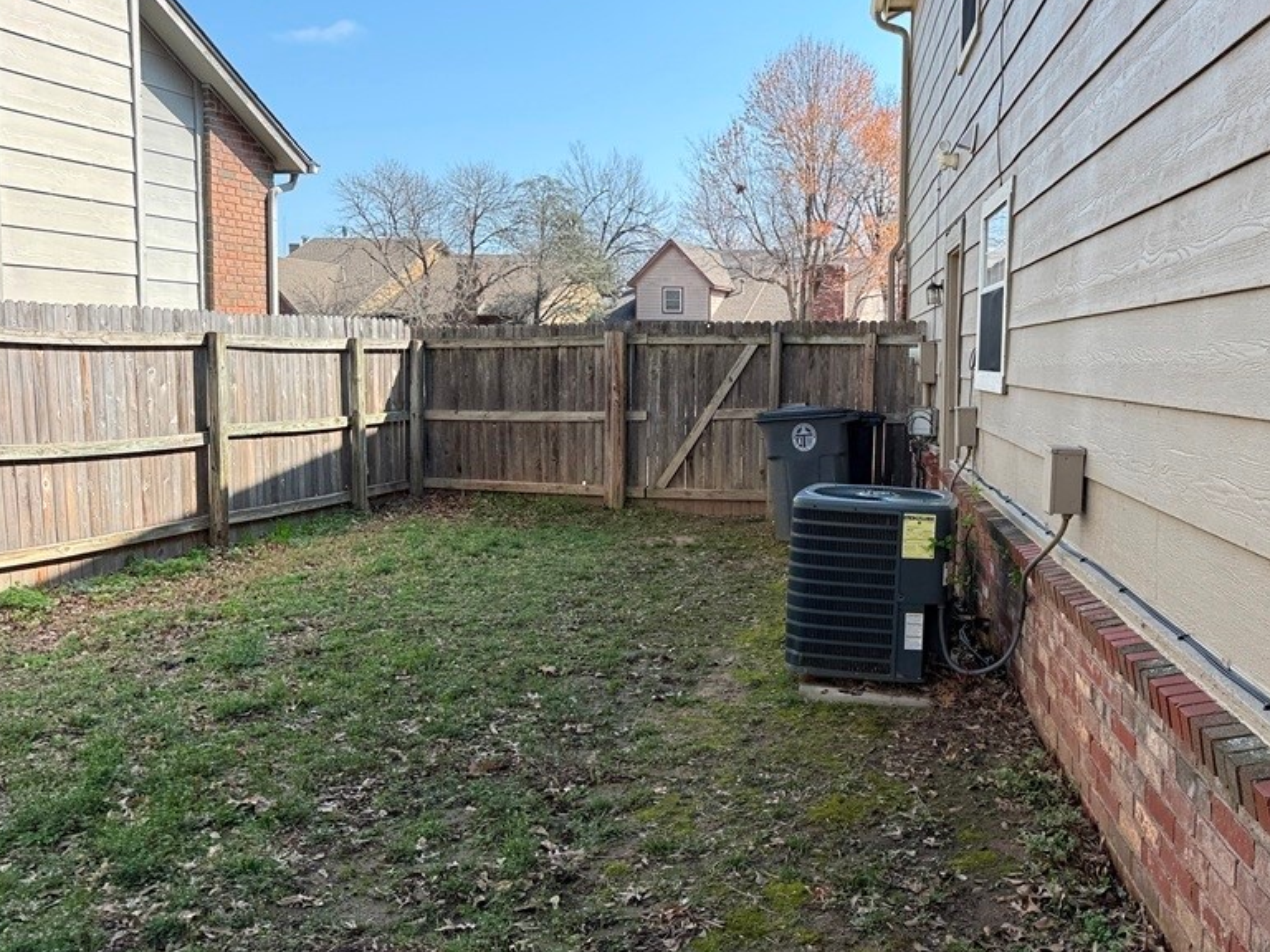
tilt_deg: -6.2
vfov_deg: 44.2
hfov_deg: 55.8
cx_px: 832
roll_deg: +2.2
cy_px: 458
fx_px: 1174
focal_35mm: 32
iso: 100
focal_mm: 6.76
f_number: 1.78
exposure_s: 1/1585
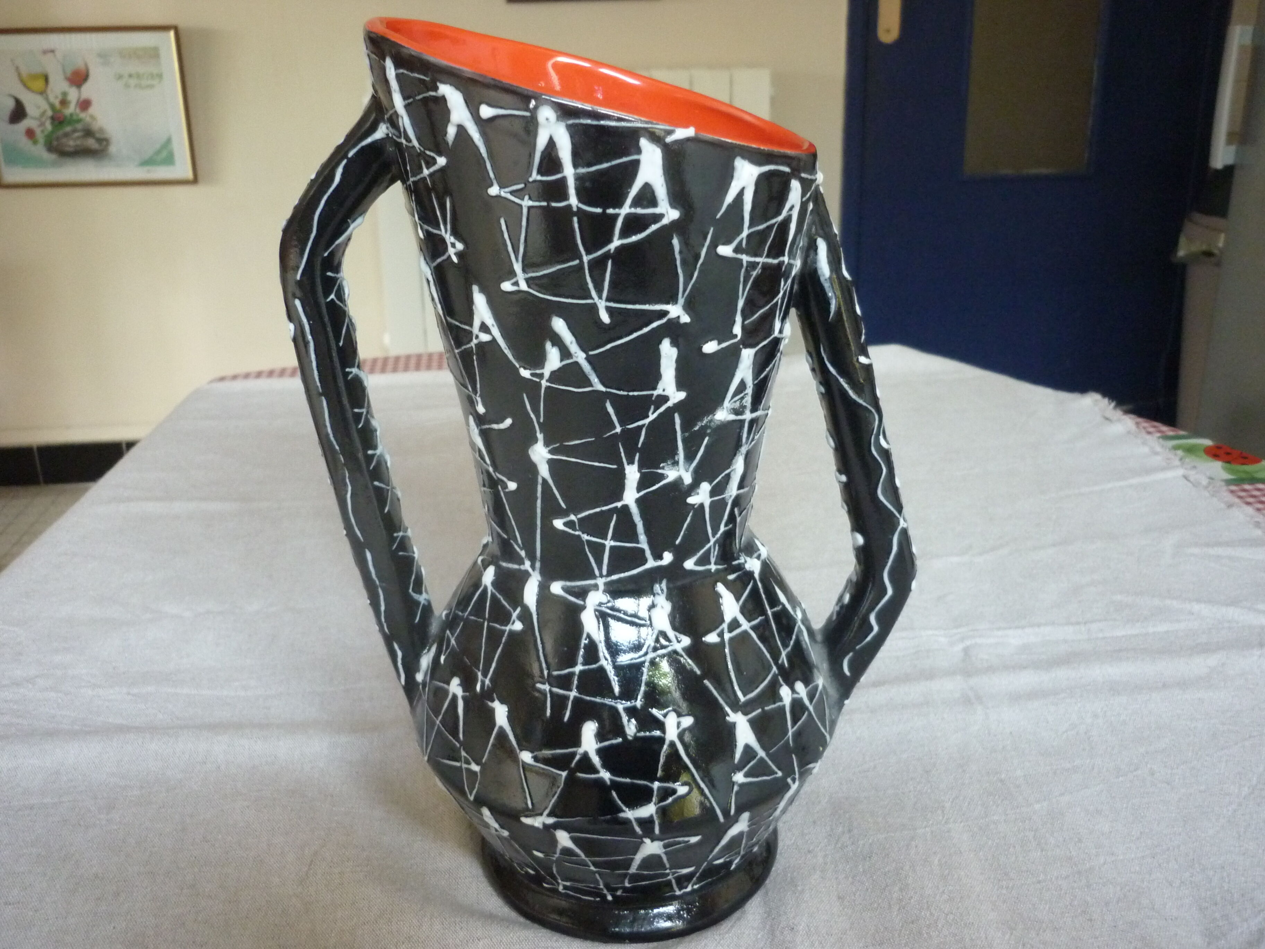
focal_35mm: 33
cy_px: 474
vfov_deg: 42.9
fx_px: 1206
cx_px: 632
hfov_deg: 55.4
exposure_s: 1/15
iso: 400
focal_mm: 5.5
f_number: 2.8
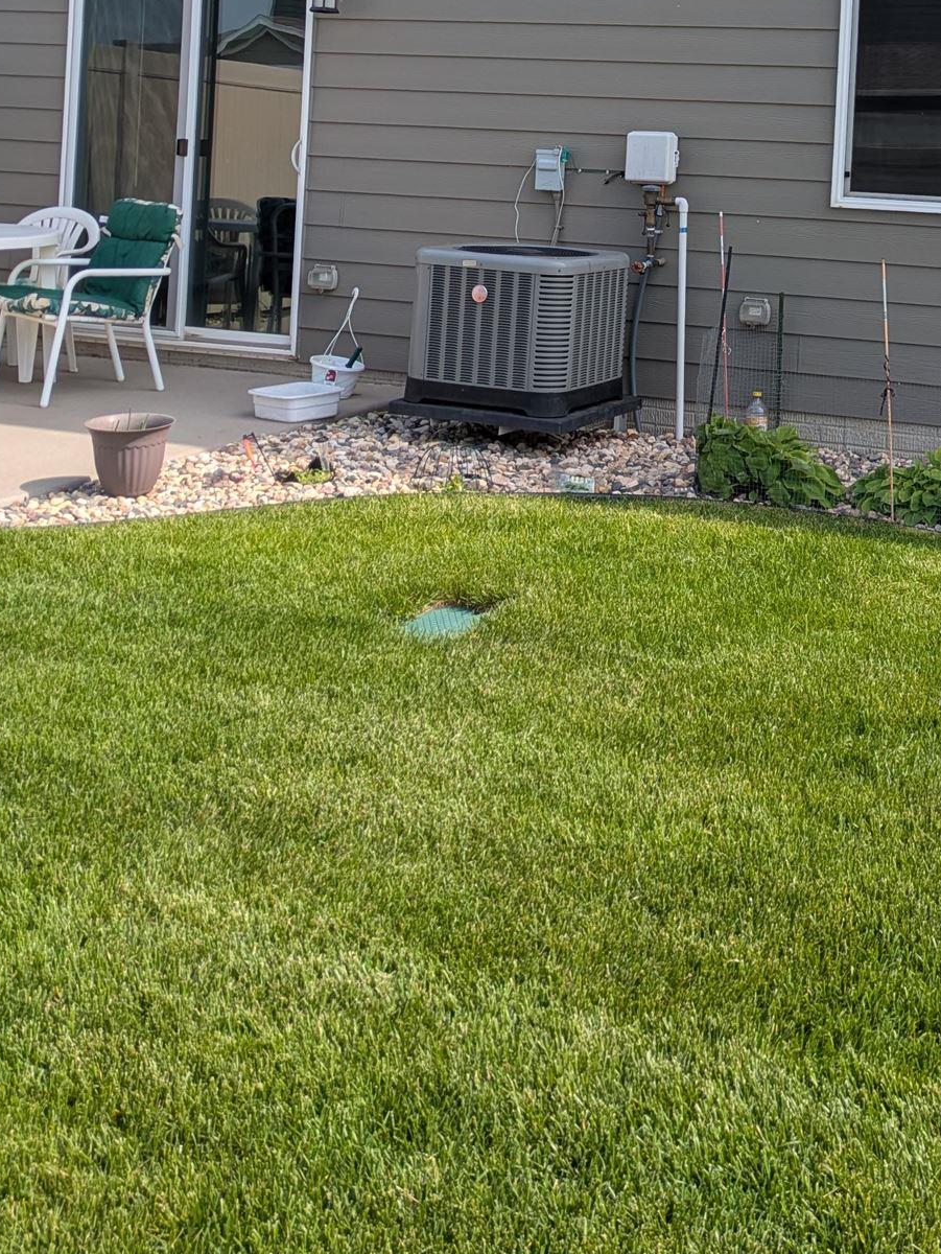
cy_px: 125
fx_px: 1739
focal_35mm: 48
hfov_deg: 29.4
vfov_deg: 37.1
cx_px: 790
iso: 46
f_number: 1.89
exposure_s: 1/1247
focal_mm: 5.43
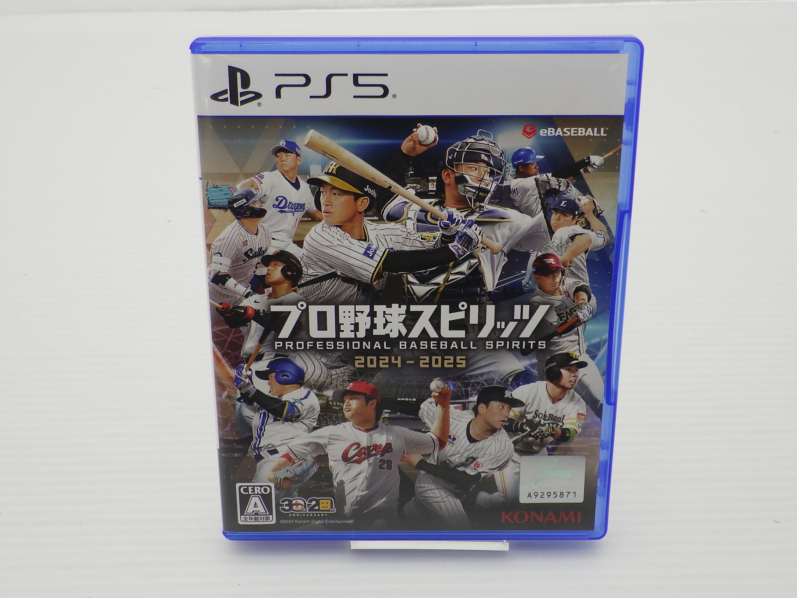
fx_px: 967
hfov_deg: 44.8
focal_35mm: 42
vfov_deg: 34.3
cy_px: 299
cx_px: 398
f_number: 4.2
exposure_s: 1/160
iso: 250
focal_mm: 7.5
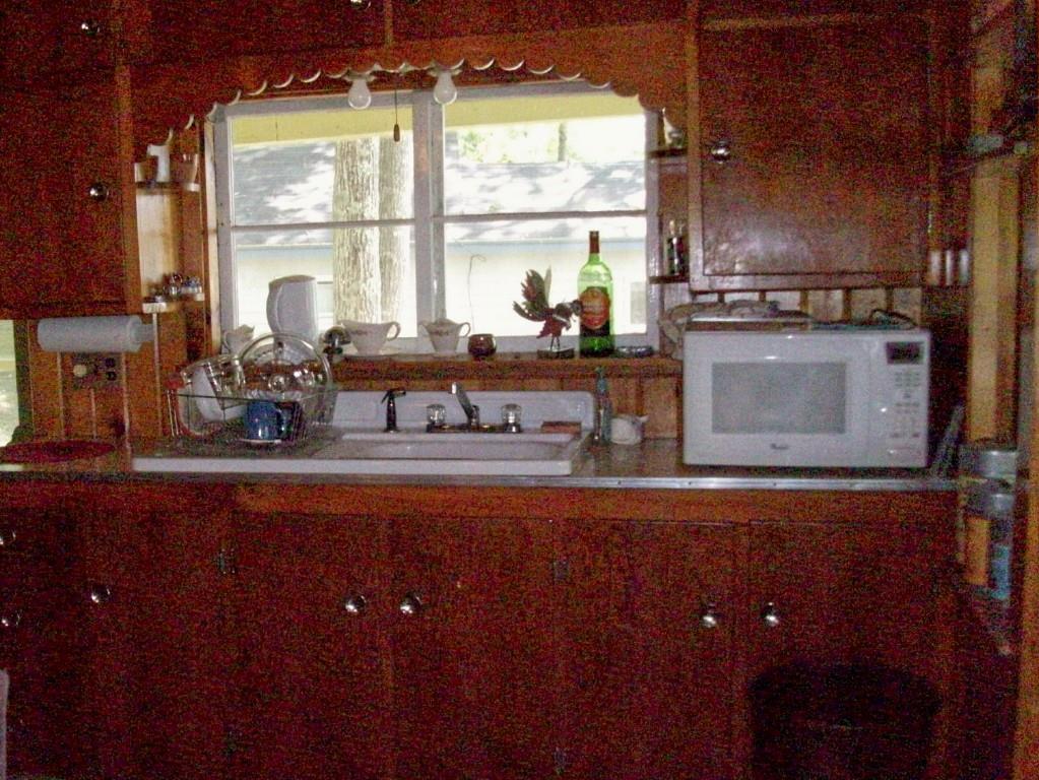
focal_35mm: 34
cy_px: 390
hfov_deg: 53.9
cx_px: 520
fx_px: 1021
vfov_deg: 41.8
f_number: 2.8
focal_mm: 5.7
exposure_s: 1/128
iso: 800
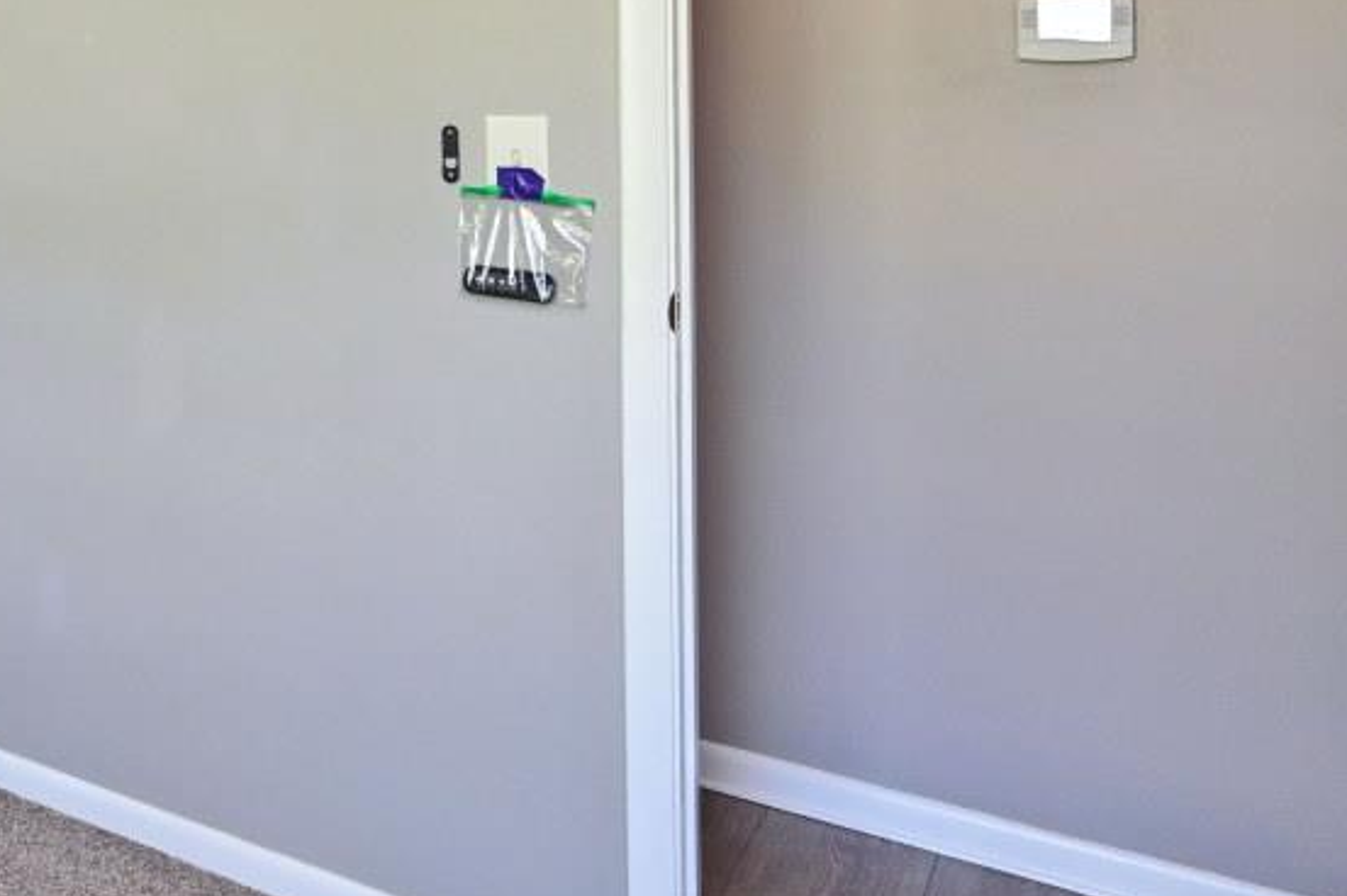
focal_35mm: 38
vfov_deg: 33.1
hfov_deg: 33.8
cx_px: -465
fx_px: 1421
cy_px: 78
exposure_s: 1/60
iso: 450
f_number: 4
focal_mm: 14
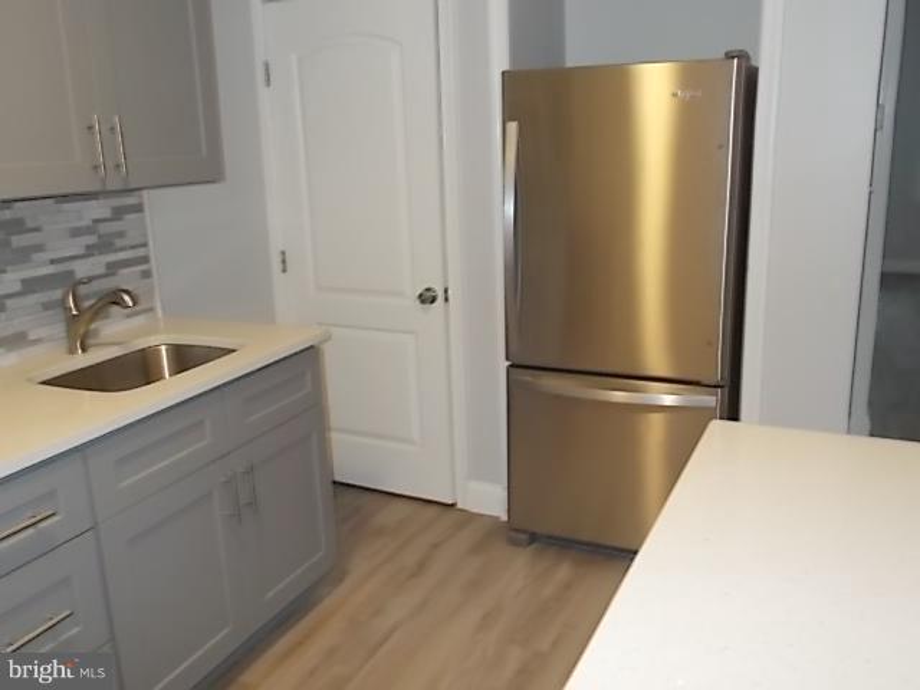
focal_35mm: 34
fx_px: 904
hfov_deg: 54.0
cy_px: 345
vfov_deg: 41.8
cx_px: 460
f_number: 3.6
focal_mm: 6
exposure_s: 1/25
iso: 200
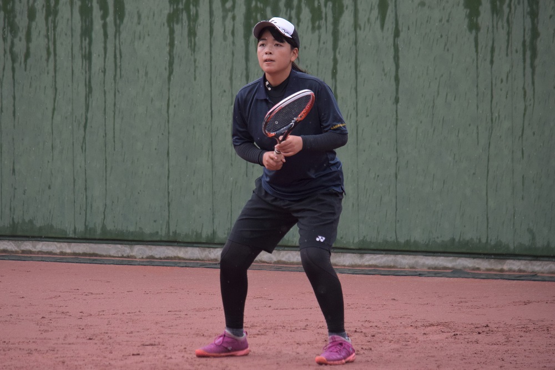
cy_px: 185
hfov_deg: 7.0
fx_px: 4508
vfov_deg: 4.7
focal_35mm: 292
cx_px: 278
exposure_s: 1/1000
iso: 1250
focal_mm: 195
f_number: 5
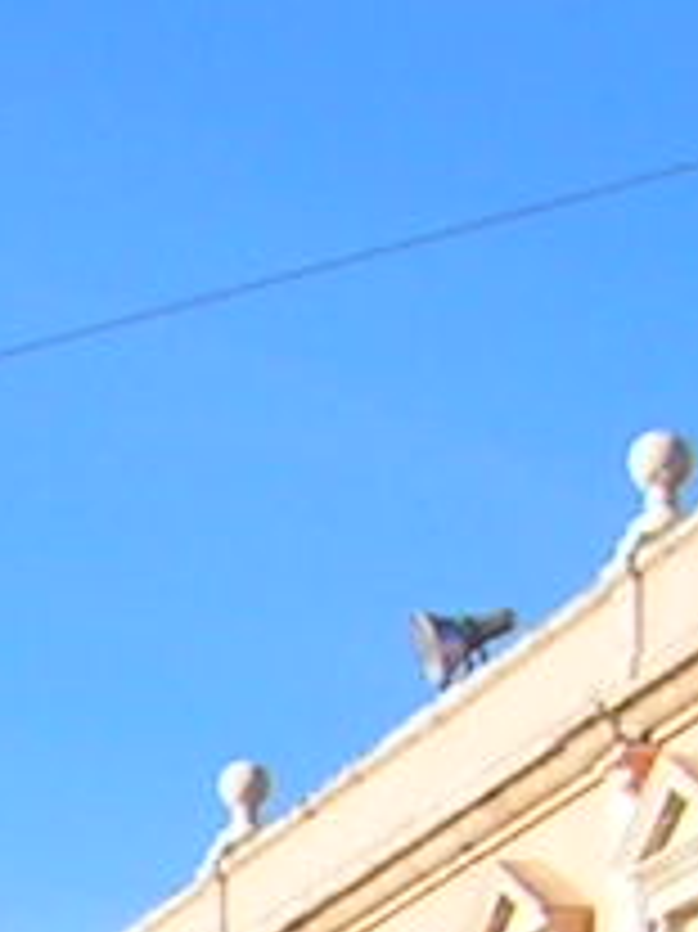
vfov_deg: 7.2
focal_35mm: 263
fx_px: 7078
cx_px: -2184
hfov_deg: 5.0
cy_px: 2013
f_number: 4.9
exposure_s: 1/359
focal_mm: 5.7
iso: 50
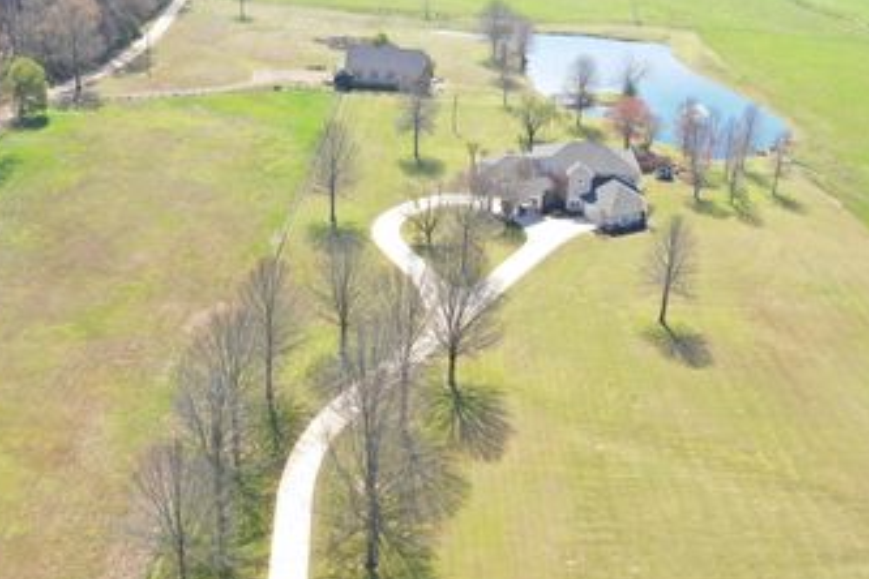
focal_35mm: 42
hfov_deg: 46.1
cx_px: 530
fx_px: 1014
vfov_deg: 31.9
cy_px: 260
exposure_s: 1/200
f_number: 5
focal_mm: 10.26
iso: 100
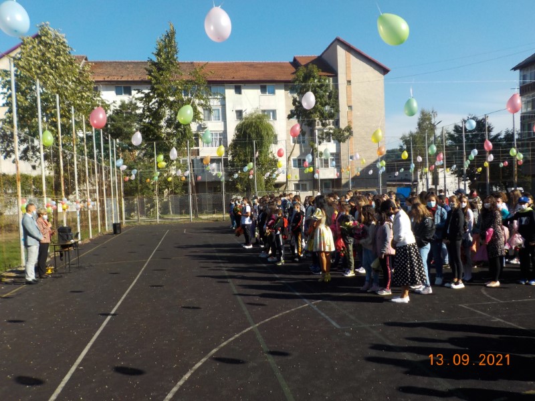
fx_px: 464
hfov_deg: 60.0
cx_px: 268
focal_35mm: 30
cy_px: 200
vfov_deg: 46.8
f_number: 3.3
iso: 125
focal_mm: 4.1
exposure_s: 1/1000
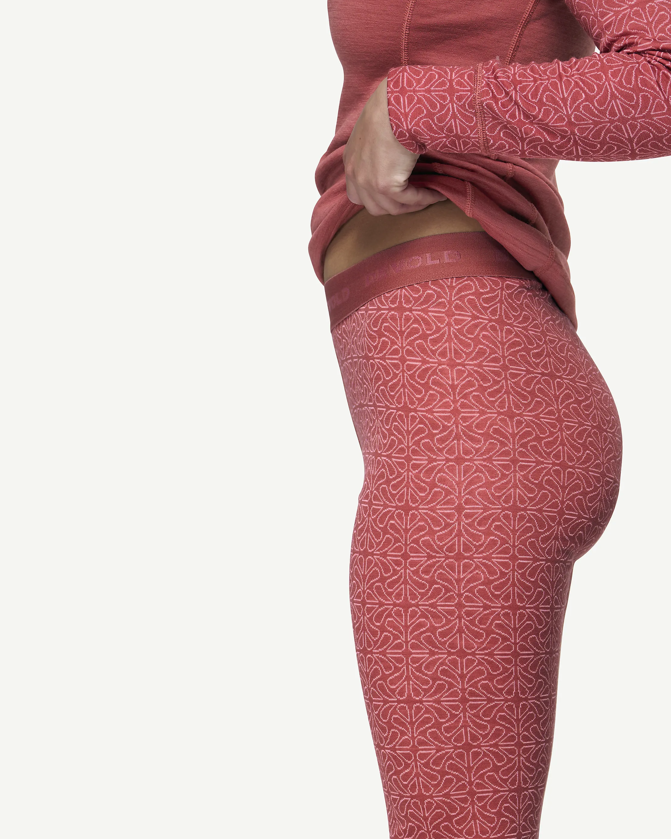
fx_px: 5437
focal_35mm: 219
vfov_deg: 8.8
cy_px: 751
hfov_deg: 7.1
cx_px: 398
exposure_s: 1/50
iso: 100
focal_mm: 113
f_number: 5.6
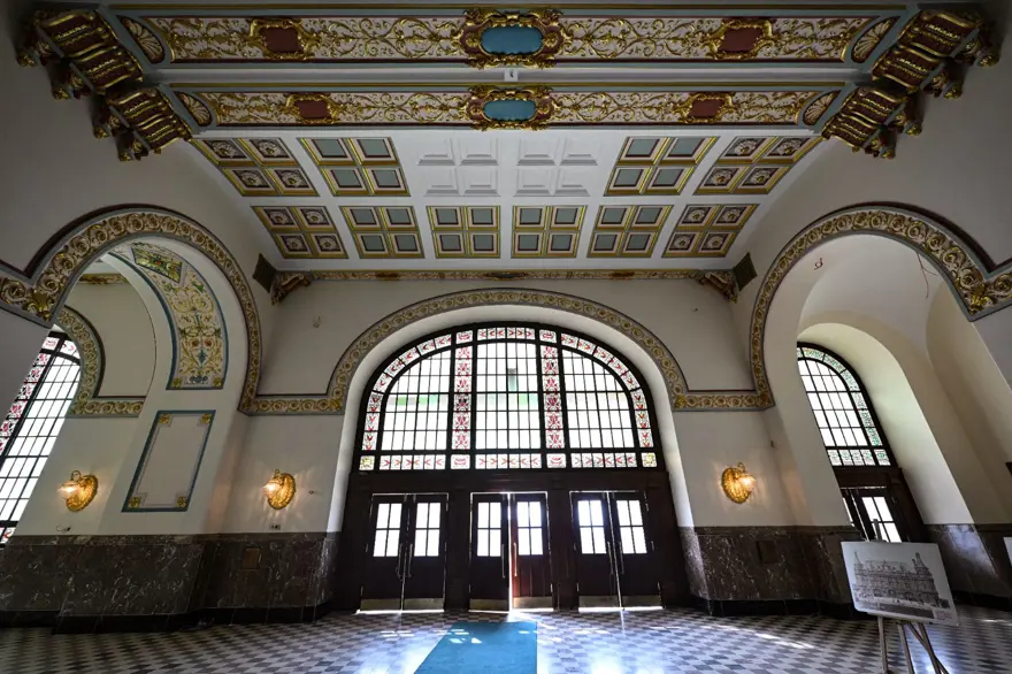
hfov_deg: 104.3
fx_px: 393
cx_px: 506
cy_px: 337
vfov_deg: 81.2
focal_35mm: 14
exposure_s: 1/640
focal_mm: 14
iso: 2000
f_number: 3.2
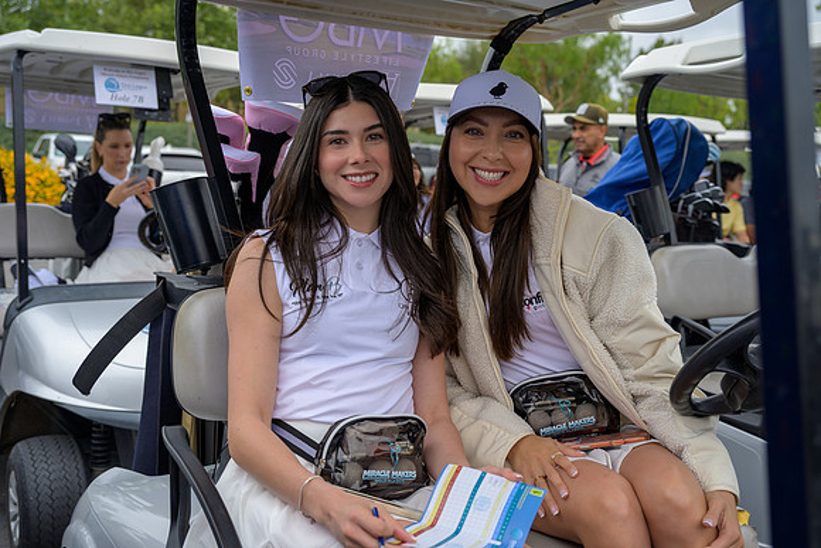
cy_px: 274
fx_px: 867
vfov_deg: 35.1
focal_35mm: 38
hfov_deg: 50.7
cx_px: 410
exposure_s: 1/200
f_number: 4
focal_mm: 38
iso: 100
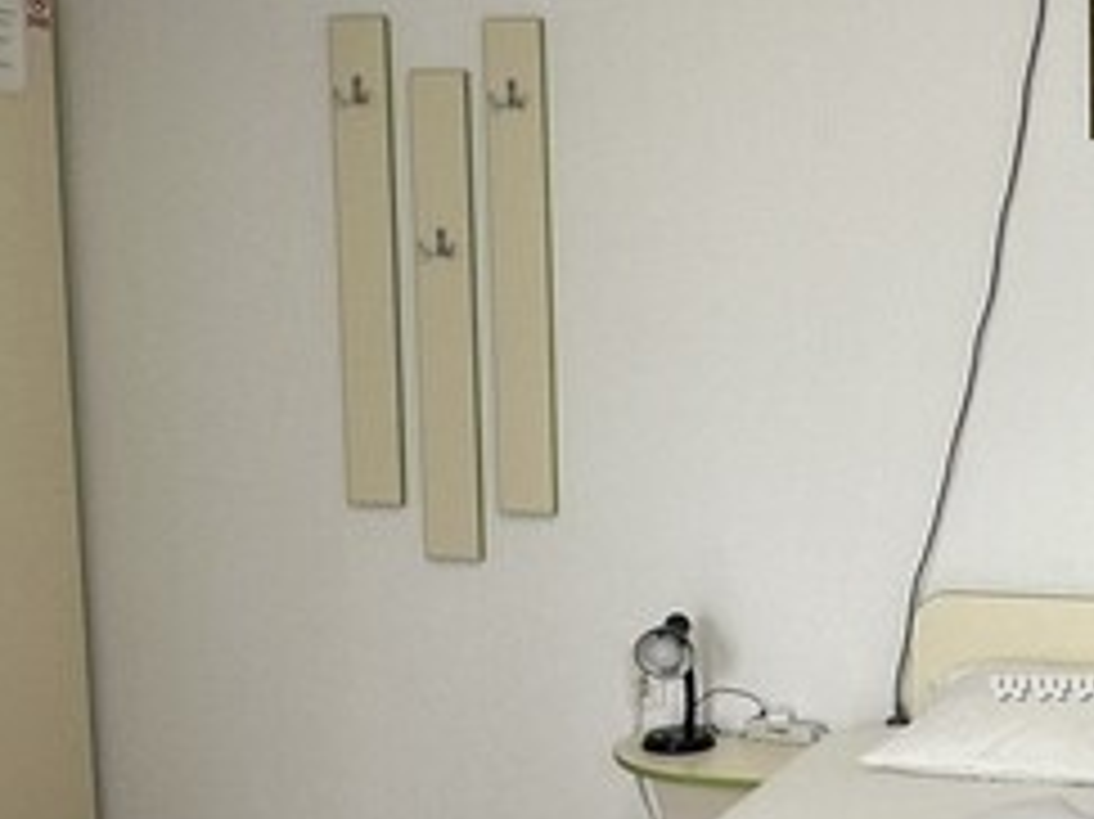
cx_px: 1135
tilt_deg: -7.2
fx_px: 1864
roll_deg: -0.6
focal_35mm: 59
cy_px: 500
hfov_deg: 30.1
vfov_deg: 24.7
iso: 80
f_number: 2.2
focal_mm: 2.22
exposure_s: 1/99
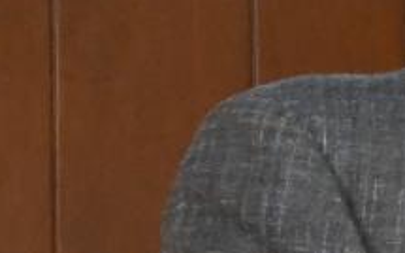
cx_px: 1204
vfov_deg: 2.2
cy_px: 455
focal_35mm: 600
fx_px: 6617
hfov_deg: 3.4
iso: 5000
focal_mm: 52
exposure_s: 1/100
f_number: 5.6
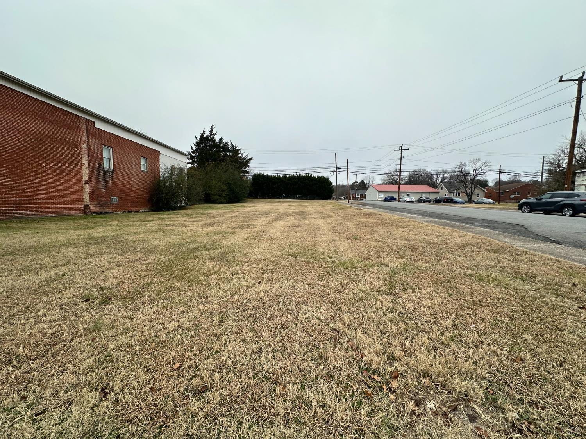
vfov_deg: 85.7
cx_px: 293
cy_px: 220
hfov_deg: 102.1
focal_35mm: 14
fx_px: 237
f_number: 2.2
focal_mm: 2.22
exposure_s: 1/572
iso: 40
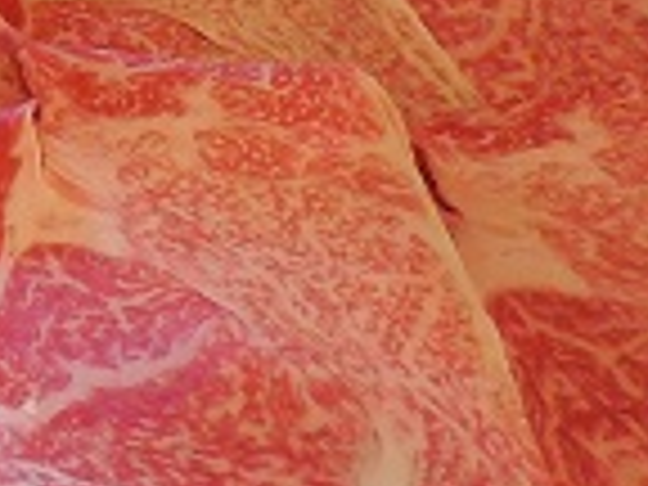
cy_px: -266
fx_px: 1947
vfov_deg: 13.3
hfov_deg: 17.0
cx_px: -346
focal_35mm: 104
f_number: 3.3
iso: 400
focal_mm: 4.5
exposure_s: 1/25
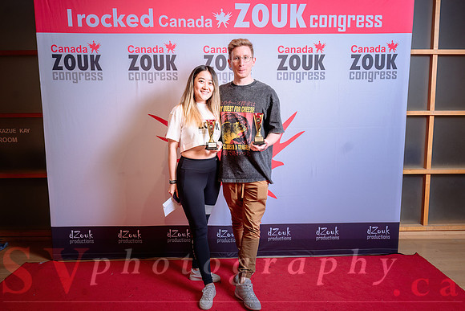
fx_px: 387
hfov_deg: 62.0
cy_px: 150
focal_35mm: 30
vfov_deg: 43.7
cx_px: 232
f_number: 4
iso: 200
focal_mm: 28.5
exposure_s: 1/125
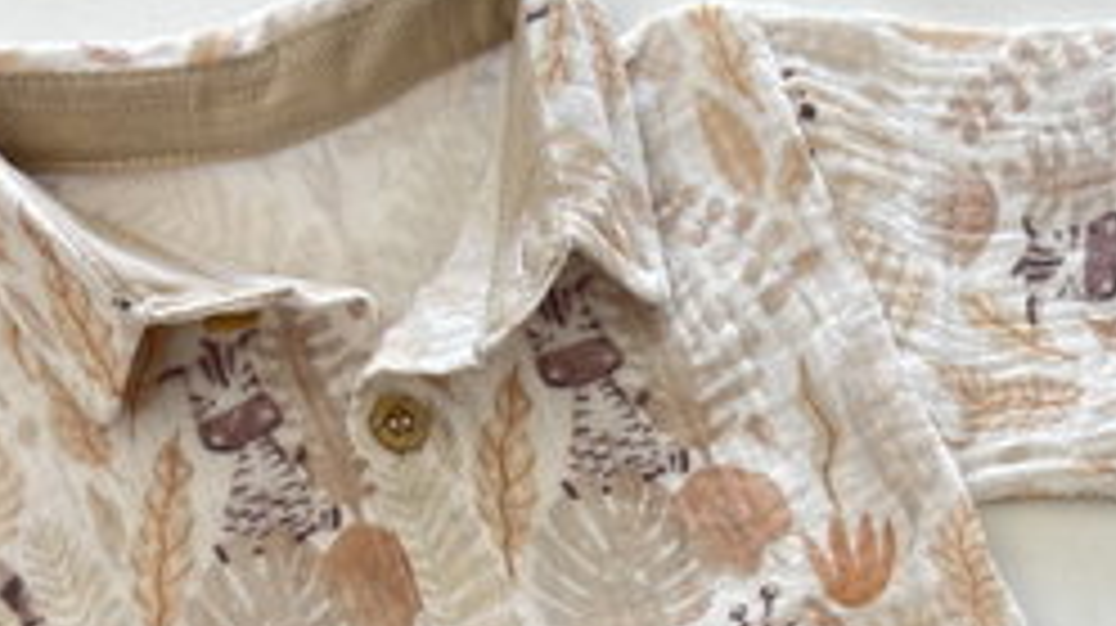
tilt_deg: -84.6
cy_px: 700
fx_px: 1804
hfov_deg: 34.2
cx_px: 702
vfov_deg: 18.8
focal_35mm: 61
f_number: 1.5
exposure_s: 1/121
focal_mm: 5.7
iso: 50
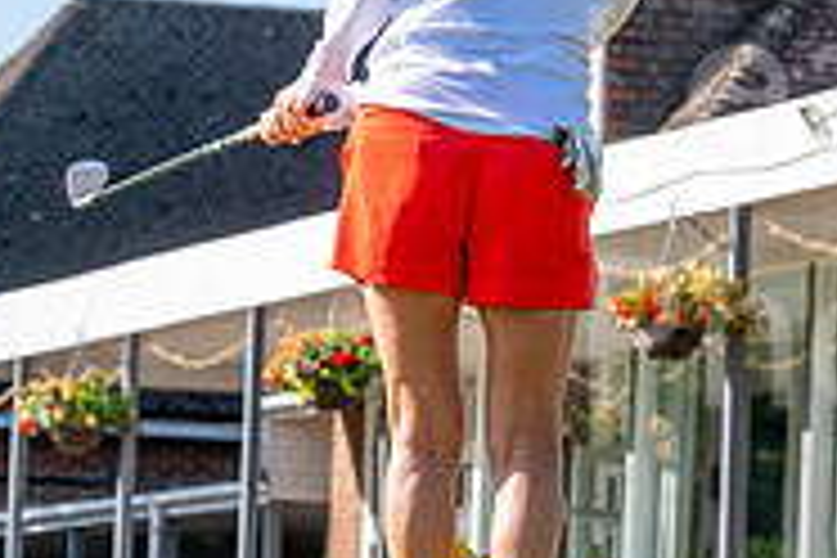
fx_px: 7160
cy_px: 124
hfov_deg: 6.6
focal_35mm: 308
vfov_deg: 4.5
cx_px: 1170
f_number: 8
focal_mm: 99
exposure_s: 1/1000
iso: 200
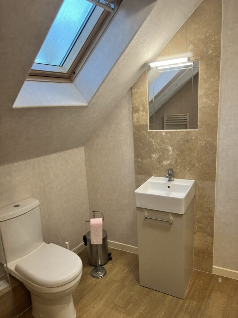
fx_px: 238
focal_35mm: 26
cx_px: 119
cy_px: 159
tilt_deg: -11.1
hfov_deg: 53.1
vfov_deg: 67.3
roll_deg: +3.1
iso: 100
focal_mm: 5.7
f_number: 1.5
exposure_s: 1/100
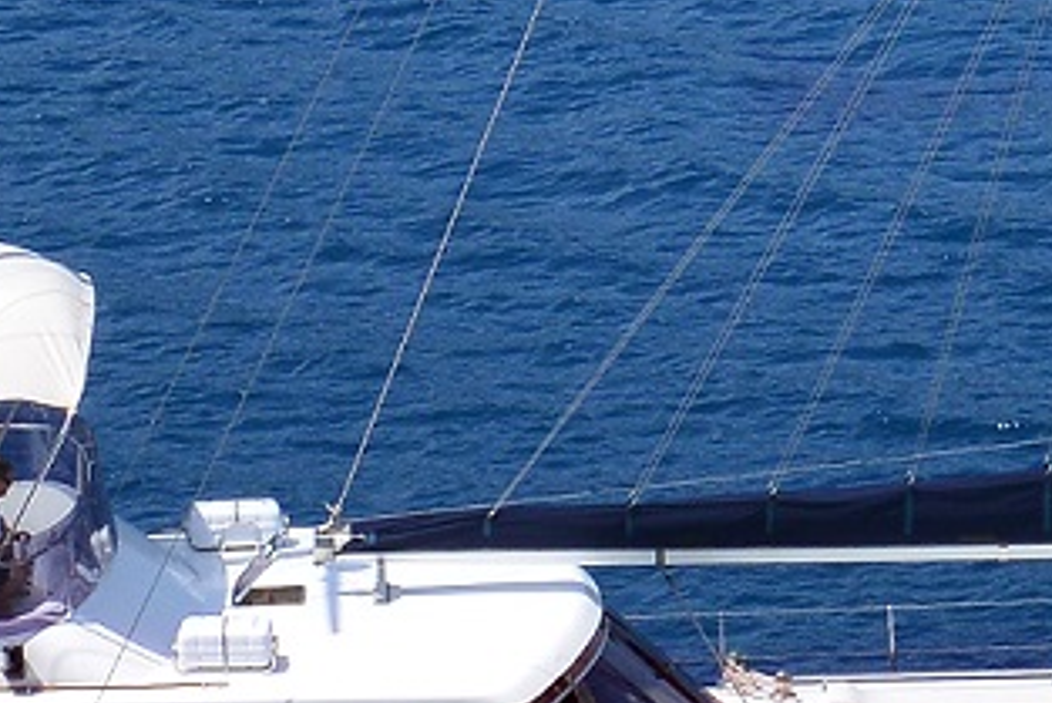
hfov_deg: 8.0
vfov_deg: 5.4
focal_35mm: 256
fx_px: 7484
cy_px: 691
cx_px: 978
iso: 400
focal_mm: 58
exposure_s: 1/500
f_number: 11
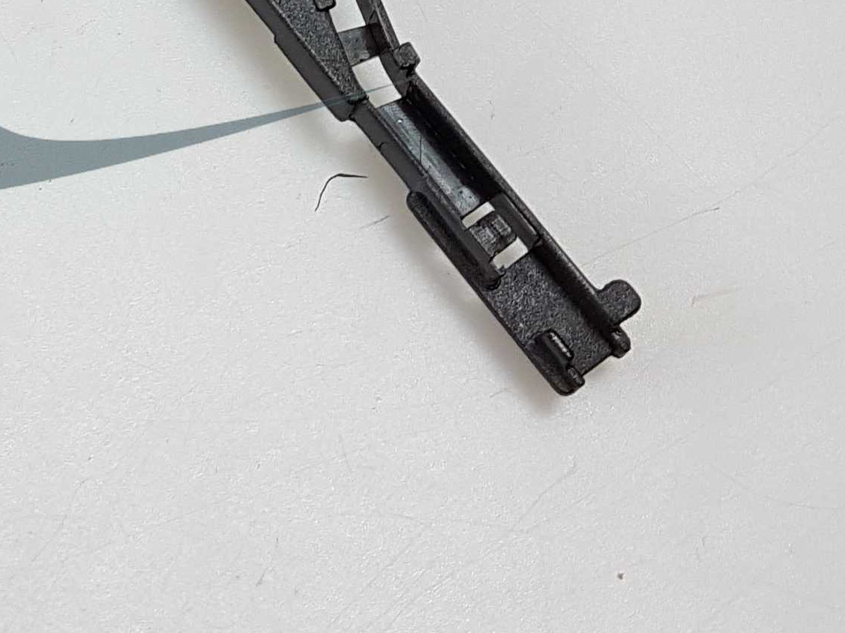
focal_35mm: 93
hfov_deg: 19.7
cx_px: -189
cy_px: -176
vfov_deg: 15.2
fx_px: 2270
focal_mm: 4.2
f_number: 1.7
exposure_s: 1/100
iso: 50
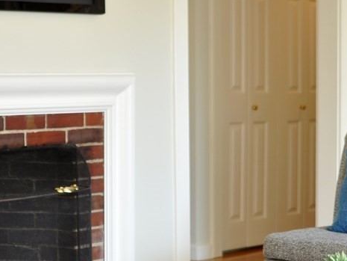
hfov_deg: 17.7
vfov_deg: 13.2
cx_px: 166
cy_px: 228
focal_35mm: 111
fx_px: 1114
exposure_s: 1/125
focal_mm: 35
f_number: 2.5
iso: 200
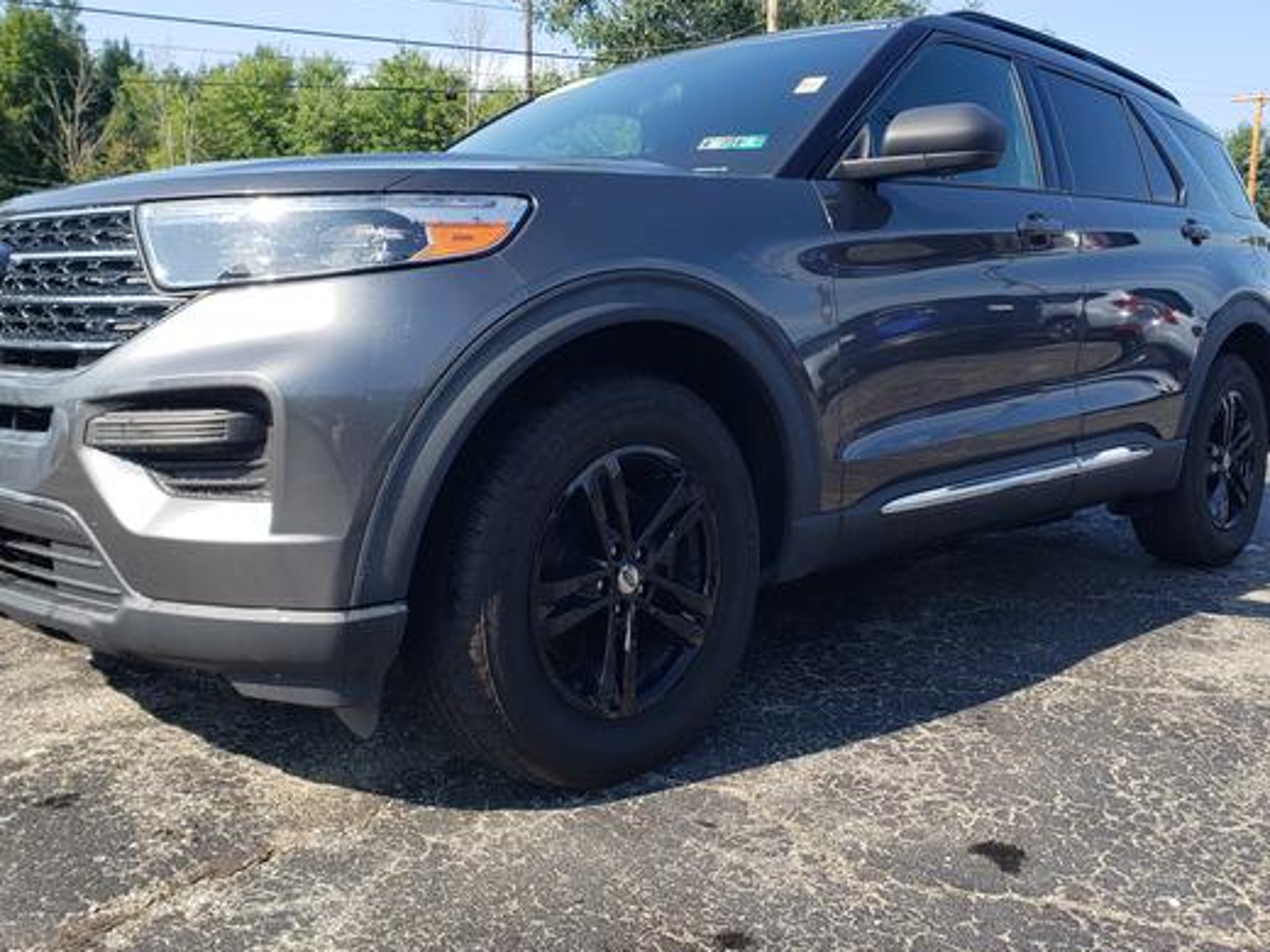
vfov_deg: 44.0
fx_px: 1174
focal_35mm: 32
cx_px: 606
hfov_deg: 56.8
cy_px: 400
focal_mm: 4.3
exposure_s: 1/608
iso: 50
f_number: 2.4
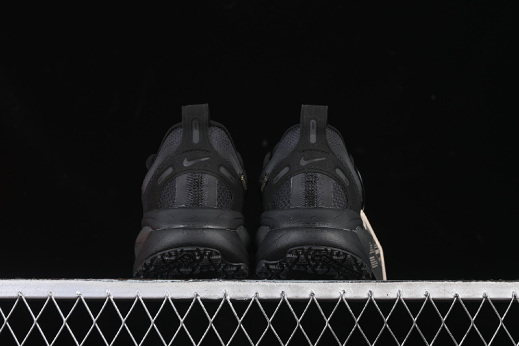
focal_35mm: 75
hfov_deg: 27.0
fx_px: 1081
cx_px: 260
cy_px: 173
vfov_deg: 18.2
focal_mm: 50
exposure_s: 1/50
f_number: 6.3
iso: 160
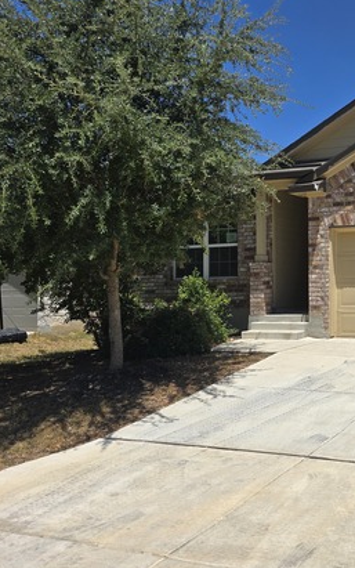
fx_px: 588
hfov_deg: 30.8
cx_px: 367
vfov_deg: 51.4
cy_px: 250
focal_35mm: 38
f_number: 1.7
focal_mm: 6.3
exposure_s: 1/1242
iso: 12
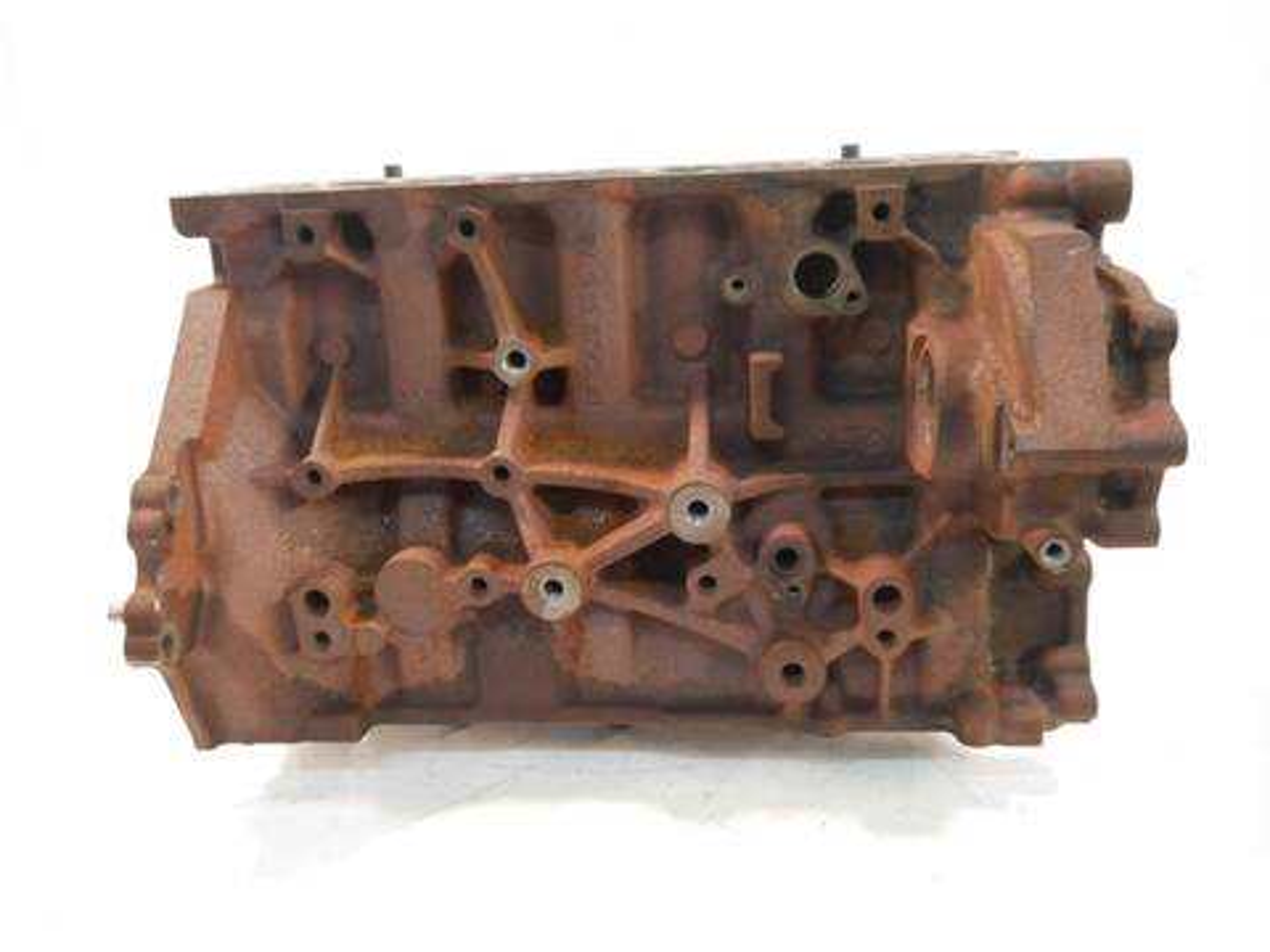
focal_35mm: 32
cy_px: 476
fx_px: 1174
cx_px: 635
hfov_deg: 56.8
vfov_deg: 44.2
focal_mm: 16
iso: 2000
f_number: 3.8
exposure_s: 1/60
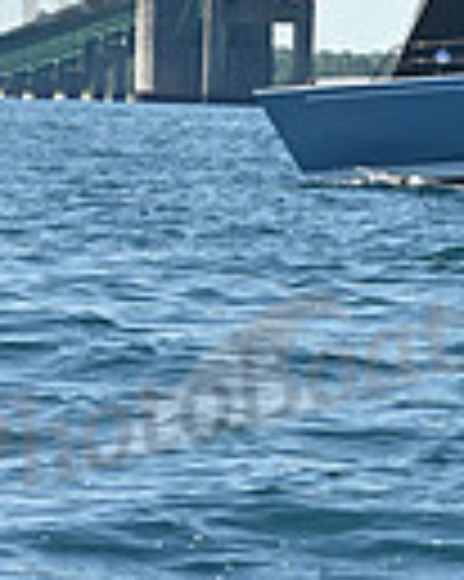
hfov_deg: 3.7
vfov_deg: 4.6
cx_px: 818
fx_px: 7098
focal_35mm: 413
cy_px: -364
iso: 320
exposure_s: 1/1000
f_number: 8
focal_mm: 98
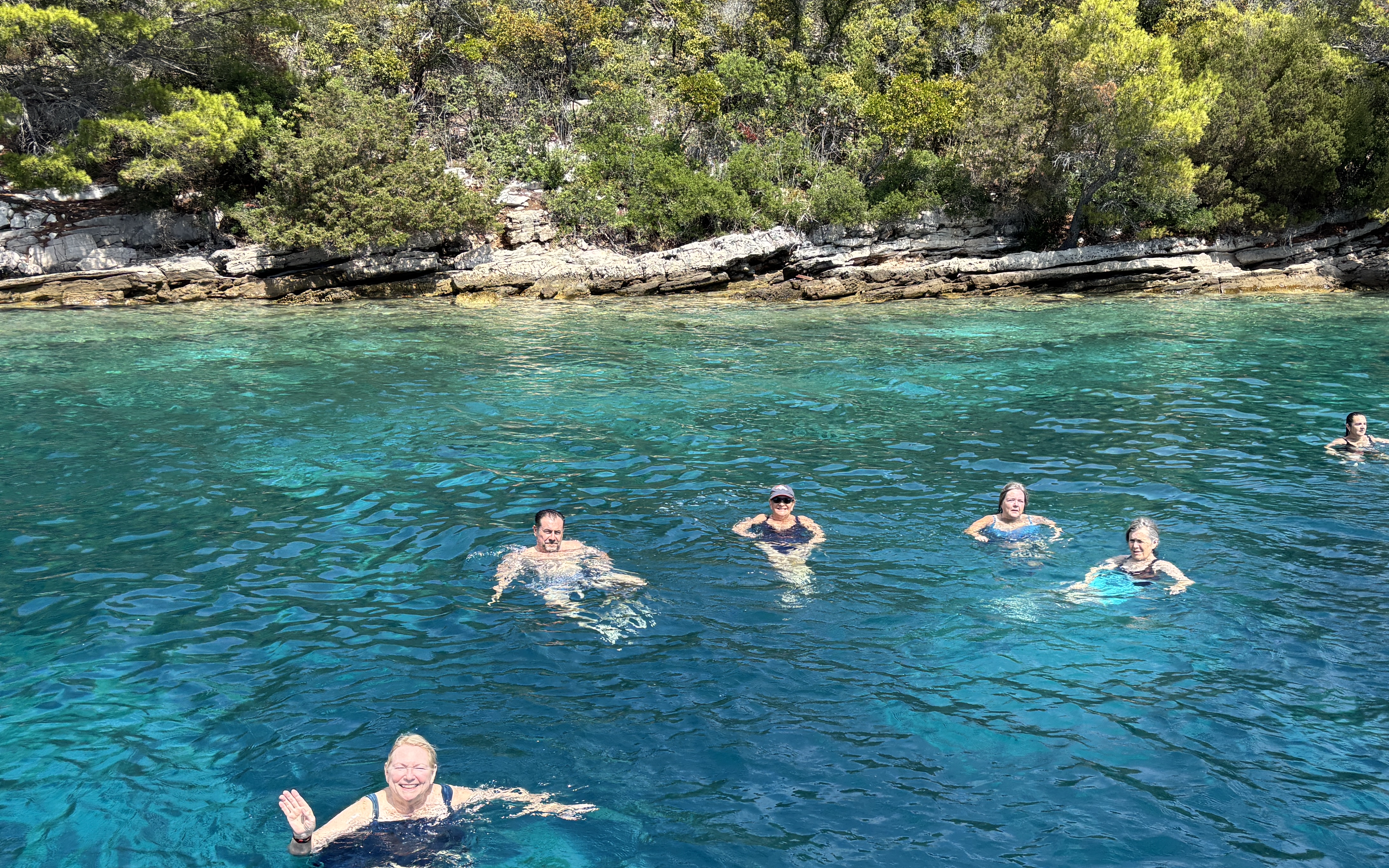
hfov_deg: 53.7
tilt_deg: -15.0
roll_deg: -0.7
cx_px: 811
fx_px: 1363
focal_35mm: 36
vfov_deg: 35.0
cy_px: 569
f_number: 1.6
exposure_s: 1/1590
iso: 50
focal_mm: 5.96
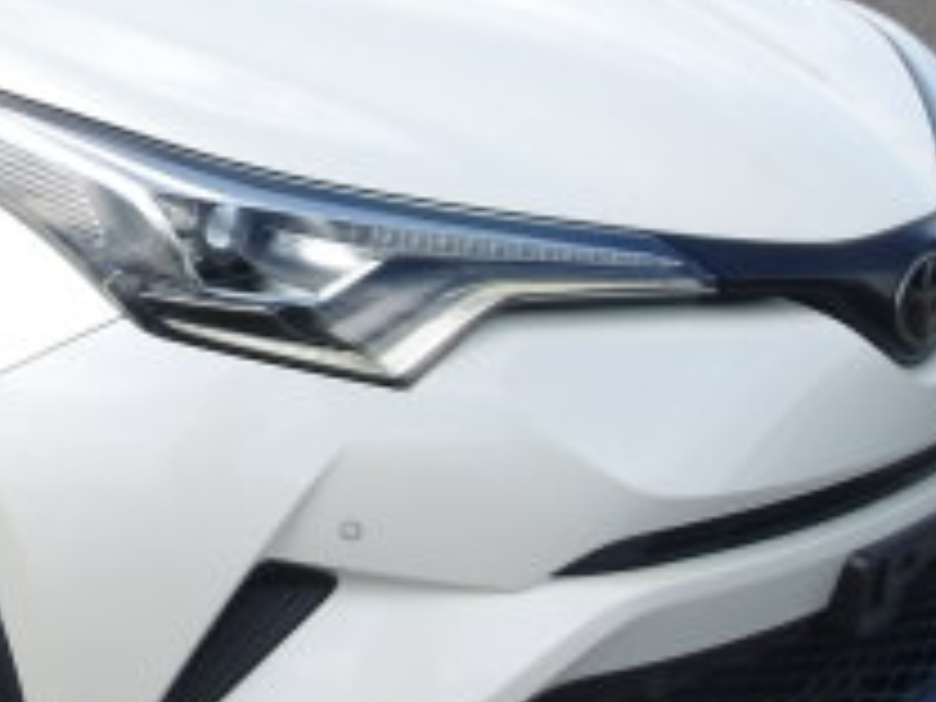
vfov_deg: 17.6
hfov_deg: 22.2
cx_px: -117
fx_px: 2244
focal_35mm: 83
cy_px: 117
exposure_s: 1/60
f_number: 10.4
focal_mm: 4.9
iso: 100
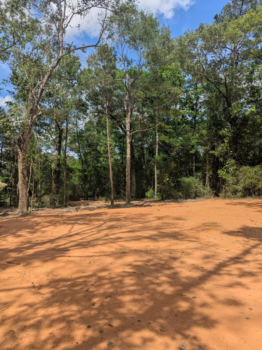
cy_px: 175
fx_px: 242
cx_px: 131
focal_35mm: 24
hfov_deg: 56.8
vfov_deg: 71.6
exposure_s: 1/2179
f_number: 1.85
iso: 47
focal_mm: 6.81
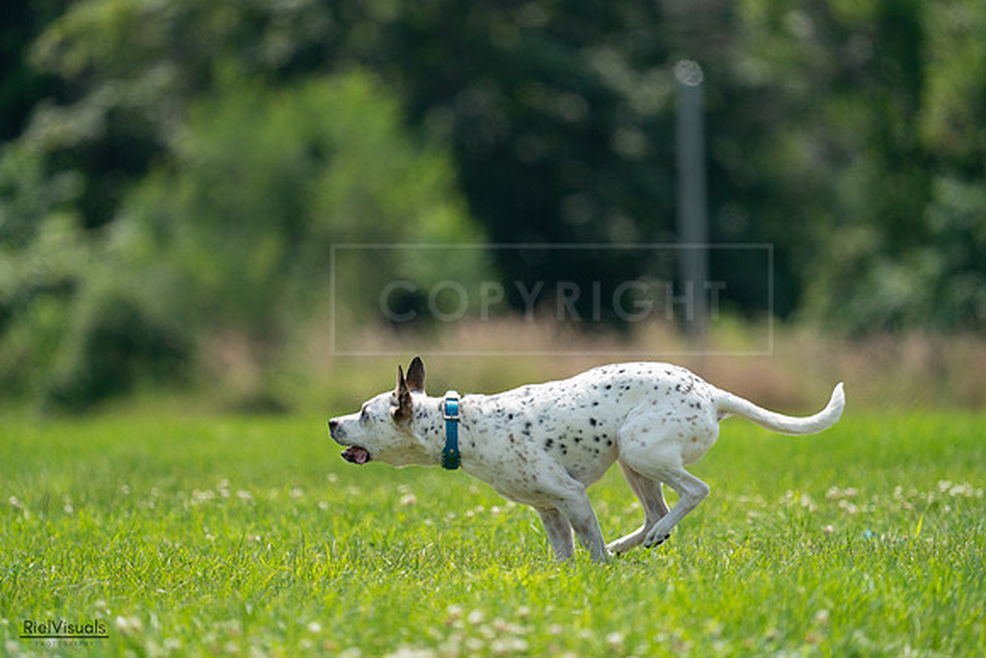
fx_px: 15149
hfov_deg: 3.7
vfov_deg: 2.5
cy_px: 329
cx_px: 493
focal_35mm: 553
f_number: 6.3
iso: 1250
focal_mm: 553
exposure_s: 1/4000
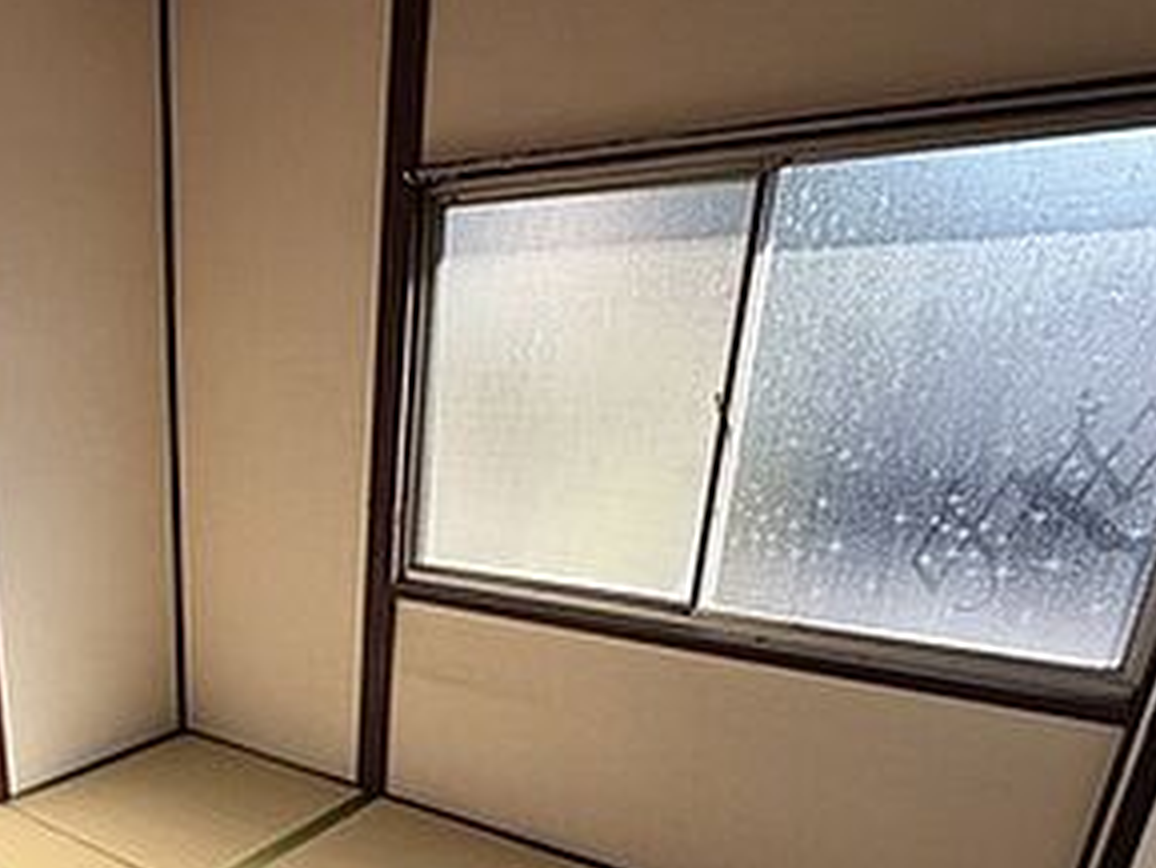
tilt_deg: -21.9
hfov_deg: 53.9
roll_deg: +2.0
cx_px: 212
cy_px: 744
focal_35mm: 31
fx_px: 1036
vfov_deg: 42.5
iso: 64
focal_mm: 2.22
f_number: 2.2
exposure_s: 1/502
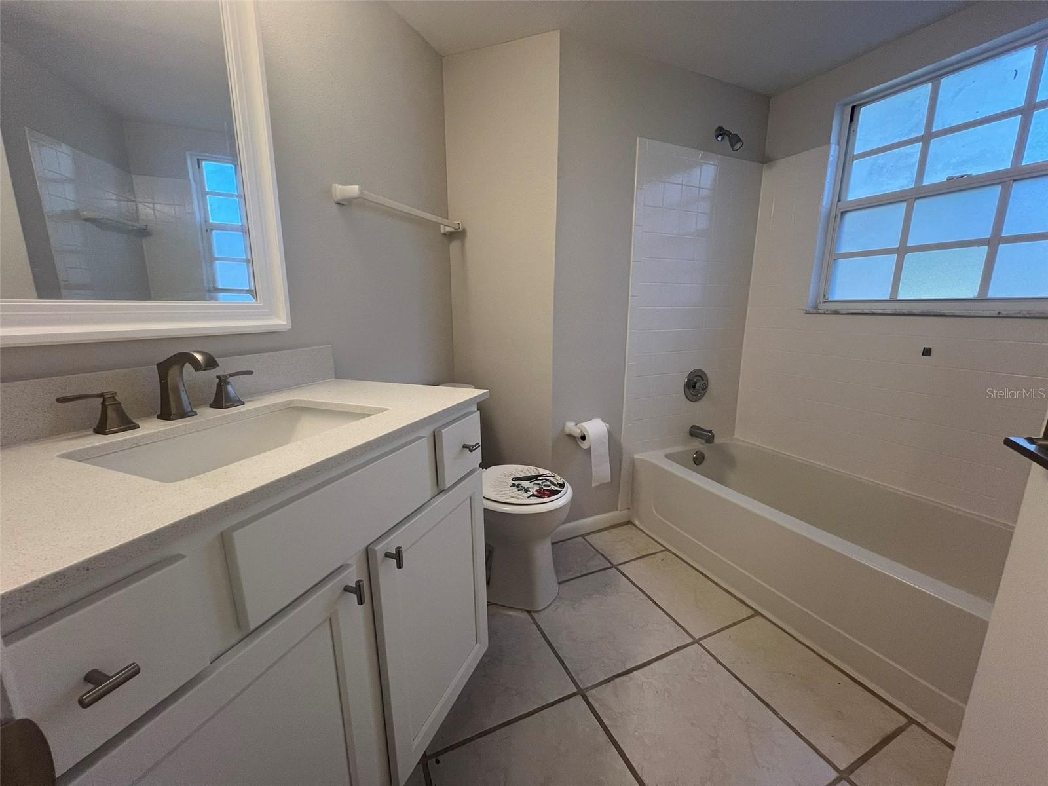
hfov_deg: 106.2
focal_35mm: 13
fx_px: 394
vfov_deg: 89.9
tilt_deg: -12.0
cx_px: 524
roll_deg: -0.2
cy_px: 393
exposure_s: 1/120
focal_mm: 1.57
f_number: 1.8
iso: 125
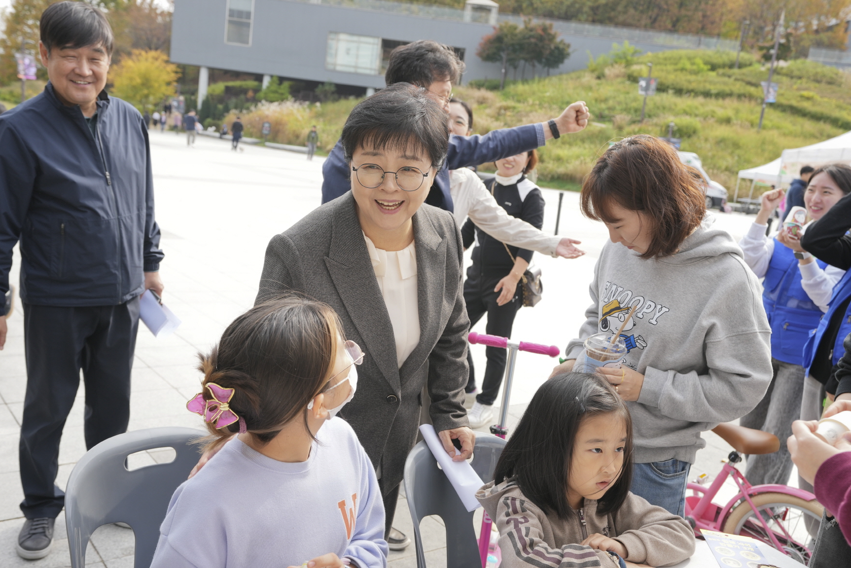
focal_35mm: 36
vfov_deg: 36.9
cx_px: 421
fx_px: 851
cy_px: 284
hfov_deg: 53.1
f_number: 5.6
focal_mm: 35
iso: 320
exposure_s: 1/250
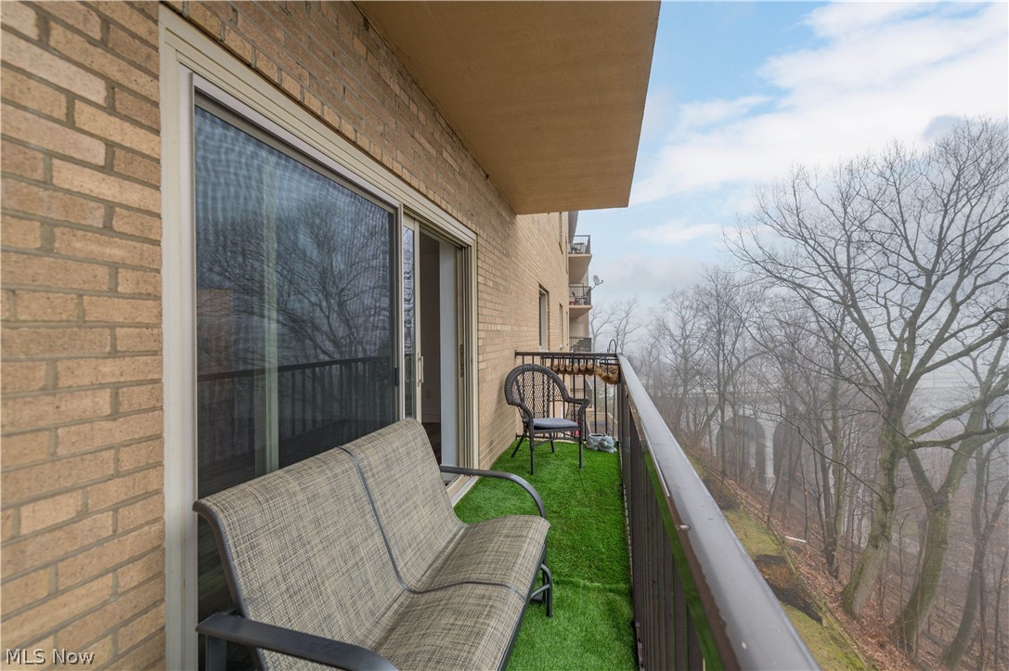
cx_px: 504
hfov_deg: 104.3
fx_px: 392
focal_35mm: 14
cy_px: 336
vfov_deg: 81.1
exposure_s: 1/250
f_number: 7.1
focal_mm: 14
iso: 200
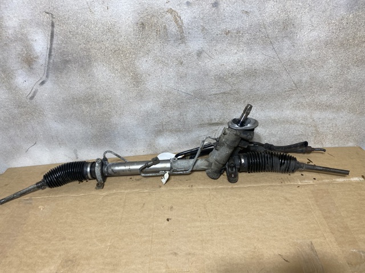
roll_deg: +1.2
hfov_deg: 67.3
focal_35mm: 26
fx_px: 274
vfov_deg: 53.1
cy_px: 136
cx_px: 182
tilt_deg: -33.1
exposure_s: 1/100
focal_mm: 4.25
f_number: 1.8
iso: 64
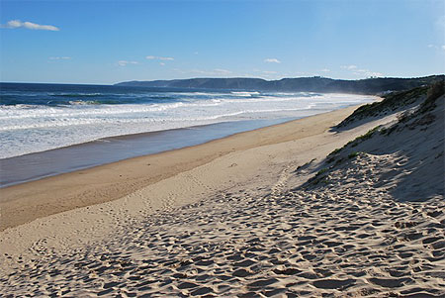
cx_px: 222
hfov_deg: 57.2
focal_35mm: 33
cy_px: 149
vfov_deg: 40.1
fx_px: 408
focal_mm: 22
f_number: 9
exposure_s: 1/320
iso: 100
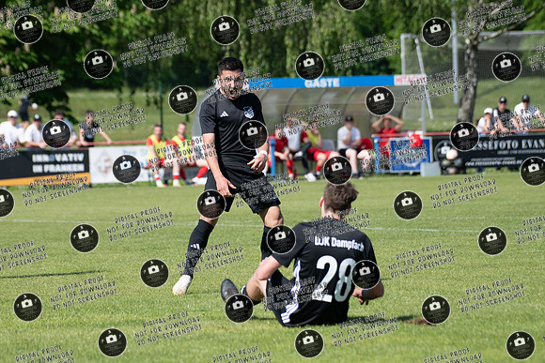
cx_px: 226
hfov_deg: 8.7
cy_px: 151
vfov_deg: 5.8
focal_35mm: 235
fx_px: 3562
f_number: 5.6
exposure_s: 1/1600
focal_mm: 200
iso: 360
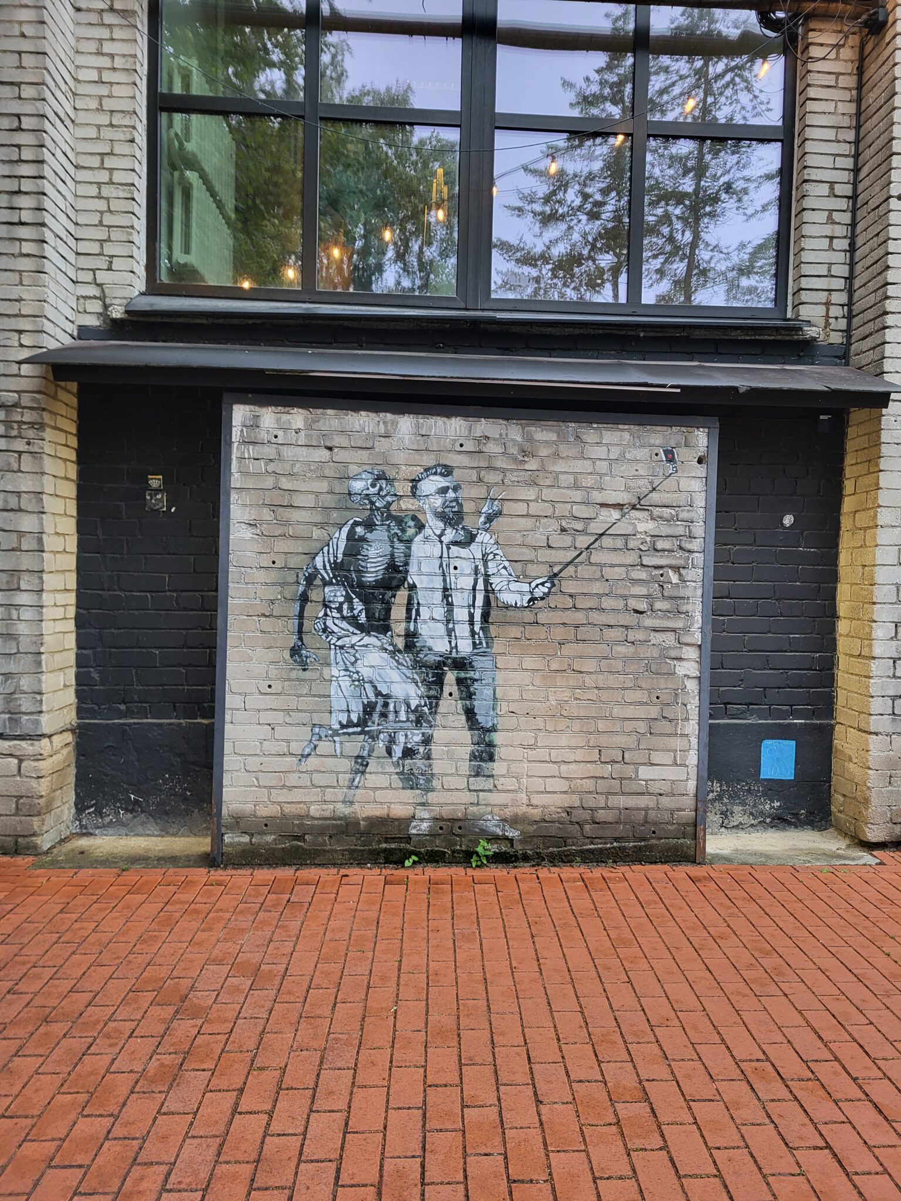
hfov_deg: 53.1
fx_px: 902
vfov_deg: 67.3
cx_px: 450
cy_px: 600
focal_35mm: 26
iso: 160
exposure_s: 1/100
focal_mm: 5.4
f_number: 1.8
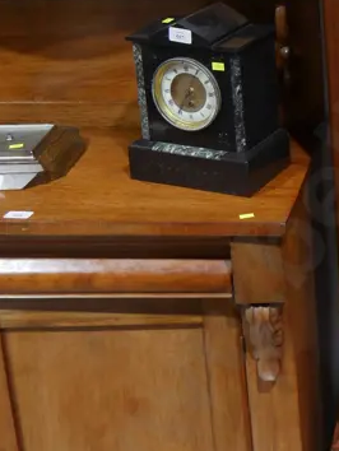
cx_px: 485
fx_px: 1056
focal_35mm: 81
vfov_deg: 23.1
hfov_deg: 16.8
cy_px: -8
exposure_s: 1/60
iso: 500
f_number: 3.5
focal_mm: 14
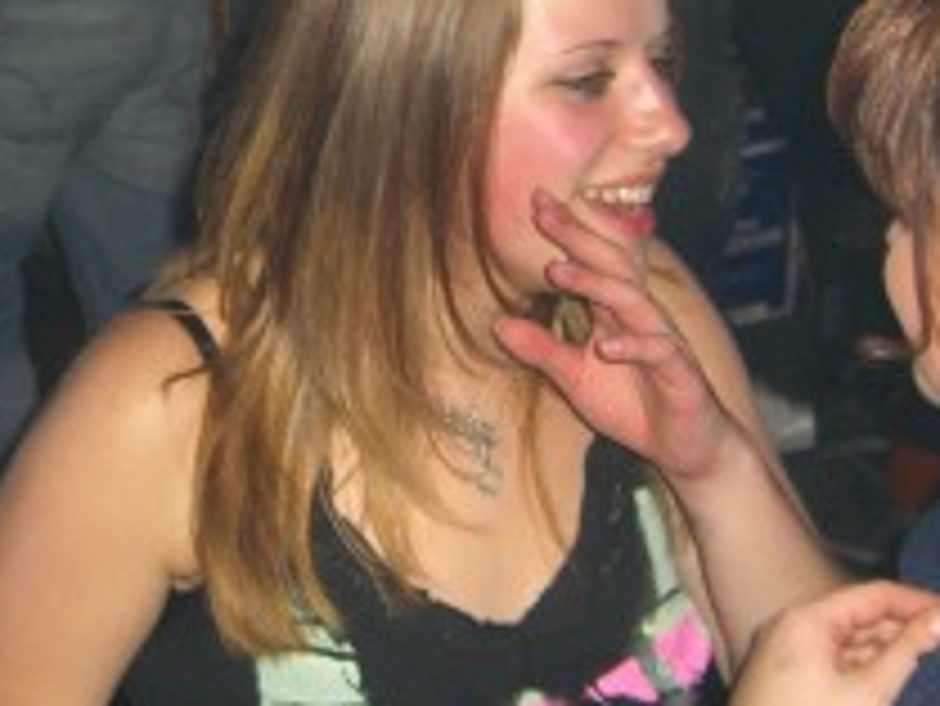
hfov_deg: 18.0
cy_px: 252
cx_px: 382
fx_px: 2962
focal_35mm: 109
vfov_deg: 13.6
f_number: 2.8
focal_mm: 7.9
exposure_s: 1/60
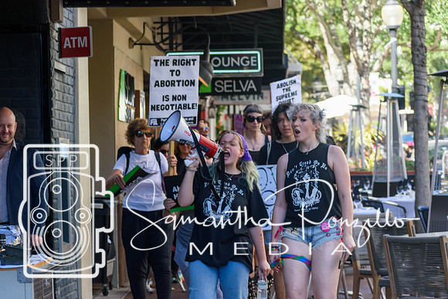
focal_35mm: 128
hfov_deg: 16.1
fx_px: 1587
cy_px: 150
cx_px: 224
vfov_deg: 10.8
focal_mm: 85
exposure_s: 1/400
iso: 400
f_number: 5
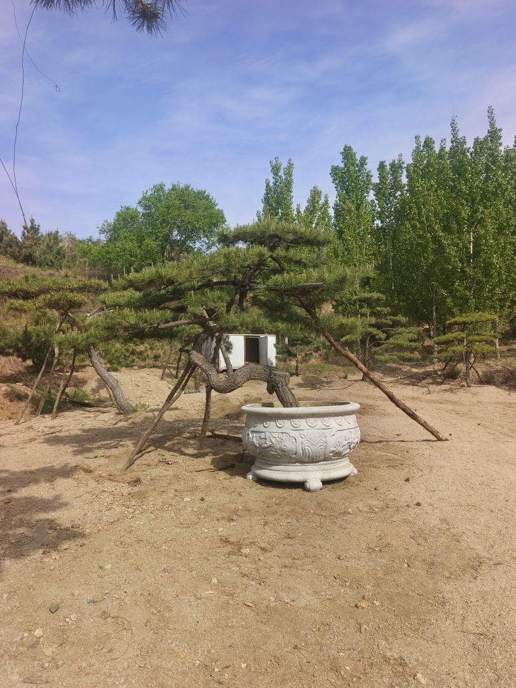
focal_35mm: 24
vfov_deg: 71.6
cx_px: 251
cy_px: 332
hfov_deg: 56.8
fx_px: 477
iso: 149
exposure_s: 1/1236
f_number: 1.75
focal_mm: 5.5
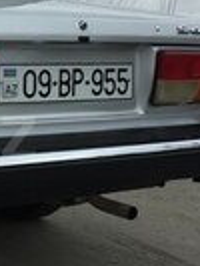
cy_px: 138
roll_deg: +0.6
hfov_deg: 12.9
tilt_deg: -3.6
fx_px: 831
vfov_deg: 18.2
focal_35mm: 108
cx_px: -118
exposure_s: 1/1099
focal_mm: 4.15
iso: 32
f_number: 2.2
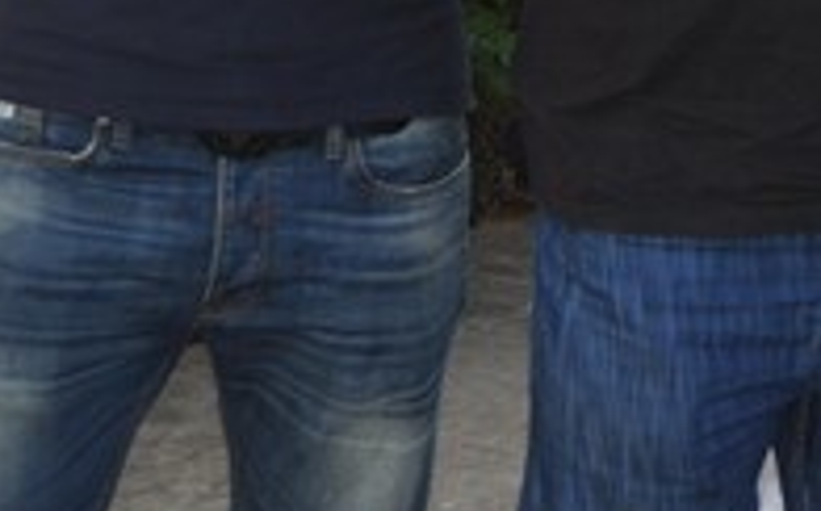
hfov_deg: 13.0
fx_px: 3457
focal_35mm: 155
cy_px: -350
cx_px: 1097
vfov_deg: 8.2
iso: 200
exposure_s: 1/200
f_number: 4.5
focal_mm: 31
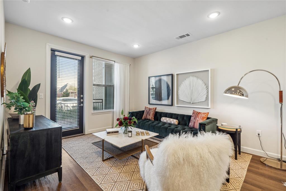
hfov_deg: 96.8
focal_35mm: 16
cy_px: 96
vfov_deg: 73.7
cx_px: 143
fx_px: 127
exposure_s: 1/5
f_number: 9
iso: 200
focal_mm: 16
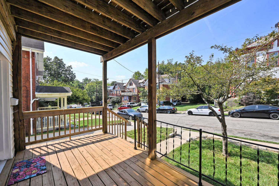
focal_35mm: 14
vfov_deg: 81.2
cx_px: 140
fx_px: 108
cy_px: 93
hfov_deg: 104.3
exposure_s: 1/200
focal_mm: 14
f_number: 10
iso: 100
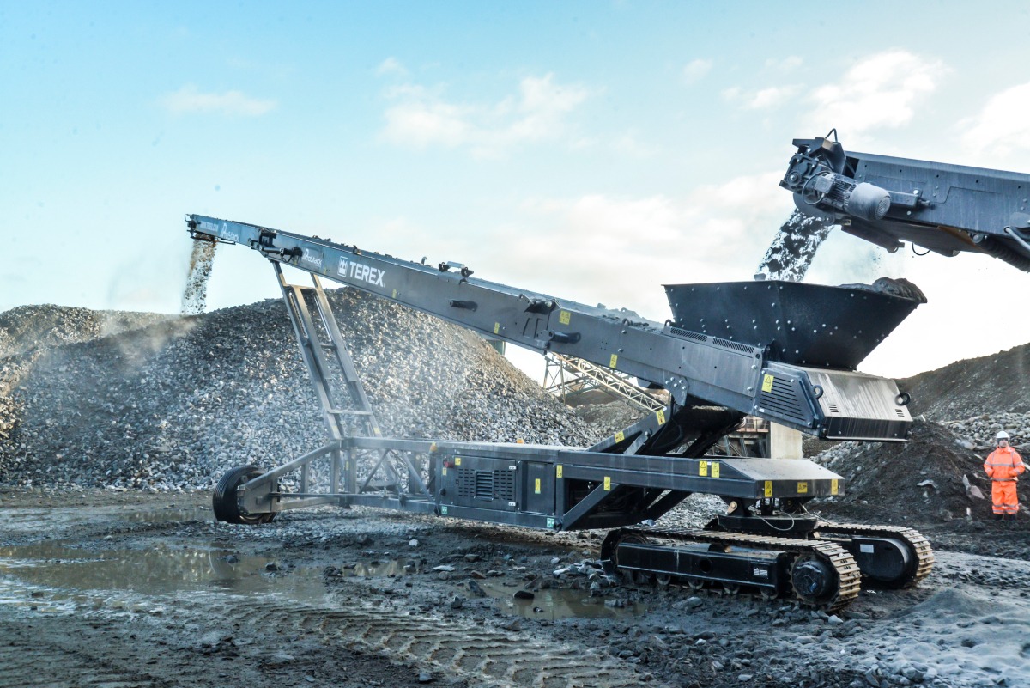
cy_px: 344
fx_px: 830
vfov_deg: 45.0
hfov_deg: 63.6
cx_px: 515
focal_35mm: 29
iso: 2000
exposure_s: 1/320
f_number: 13
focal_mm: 29
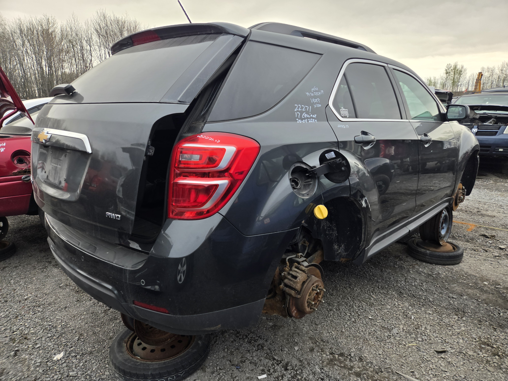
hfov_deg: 73.9
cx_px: 254
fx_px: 338
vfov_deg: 58.9
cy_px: 190
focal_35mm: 23
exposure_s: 1/180
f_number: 1.8
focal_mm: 5.4
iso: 64
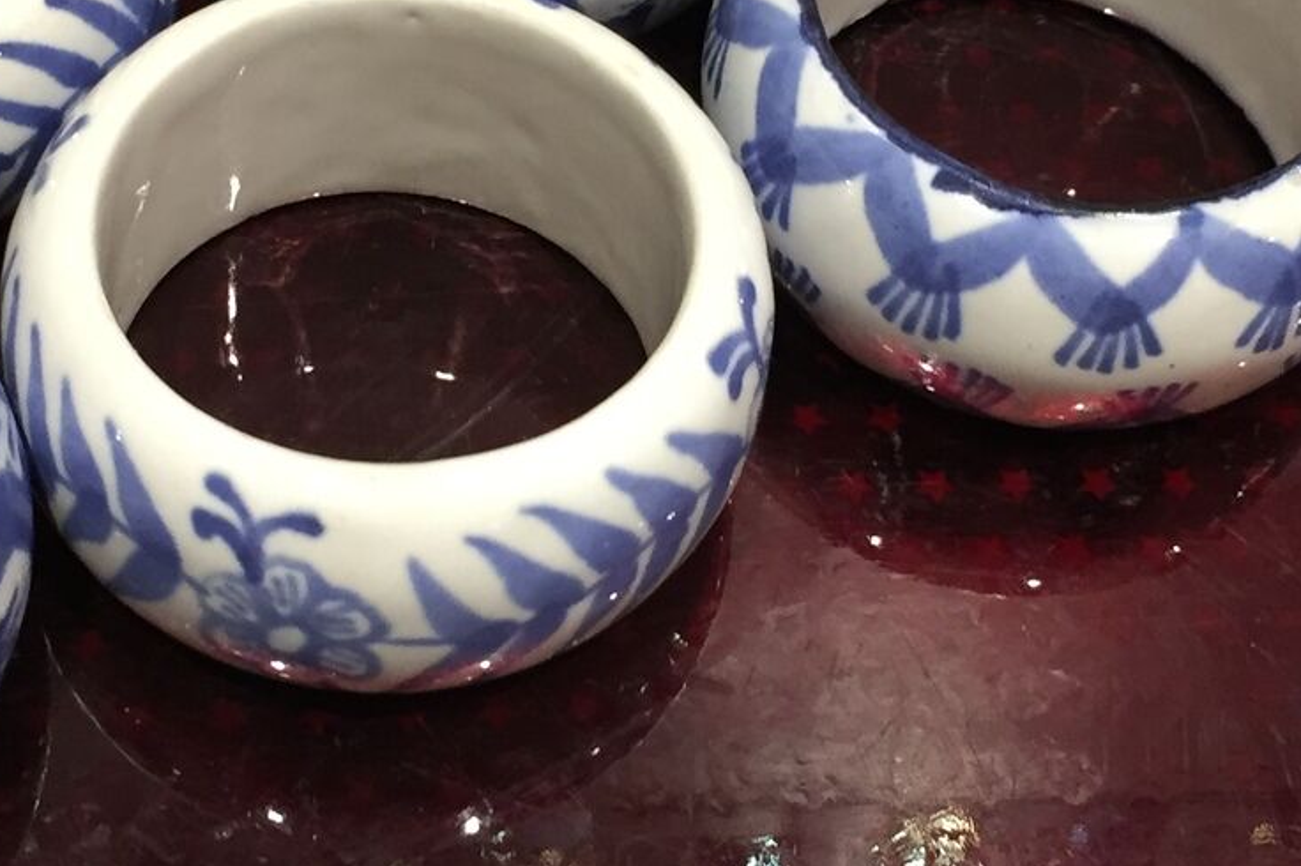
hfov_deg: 24.8
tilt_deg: -52.7
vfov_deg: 16.6
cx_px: 638
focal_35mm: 82
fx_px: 2962
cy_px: 318
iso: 125
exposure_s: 1/33
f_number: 2.2
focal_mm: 4.15
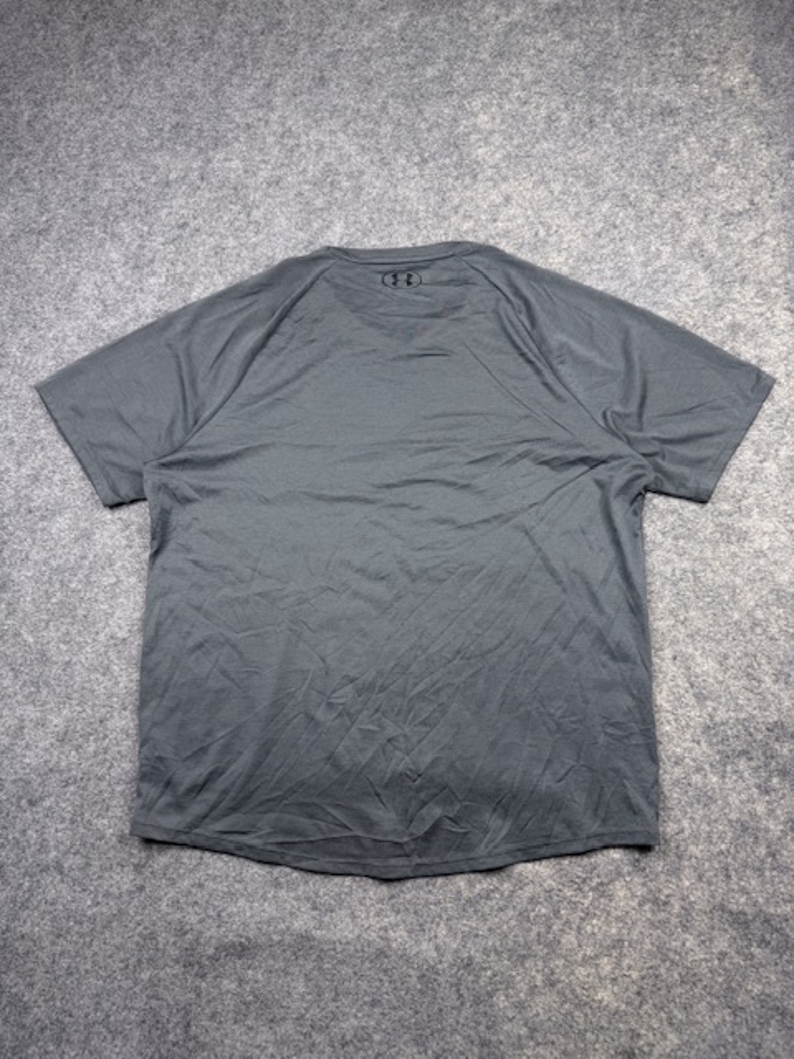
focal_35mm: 24
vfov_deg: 71.6
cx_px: 397
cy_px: 530
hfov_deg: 56.8
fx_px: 734
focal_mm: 6.76
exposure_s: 1/121
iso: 64
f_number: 1.78
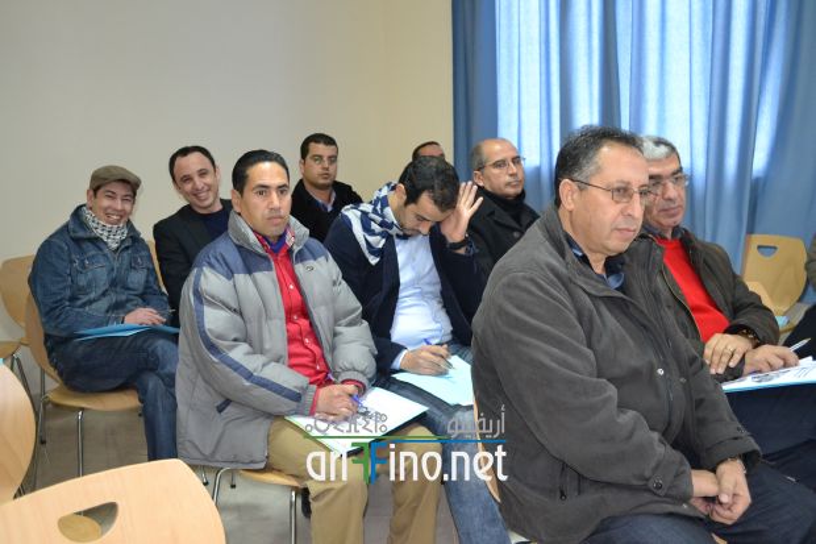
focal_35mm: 33
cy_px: 272
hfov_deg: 57.2
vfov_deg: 39.9
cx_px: 408
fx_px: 748
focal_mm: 22
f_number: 4
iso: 1600
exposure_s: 1/60
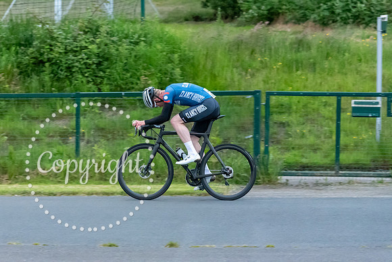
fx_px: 1657
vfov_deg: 9.0
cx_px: 148
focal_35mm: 152
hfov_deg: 13.5
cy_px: 99
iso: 12800
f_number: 5
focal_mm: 122
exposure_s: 1/640
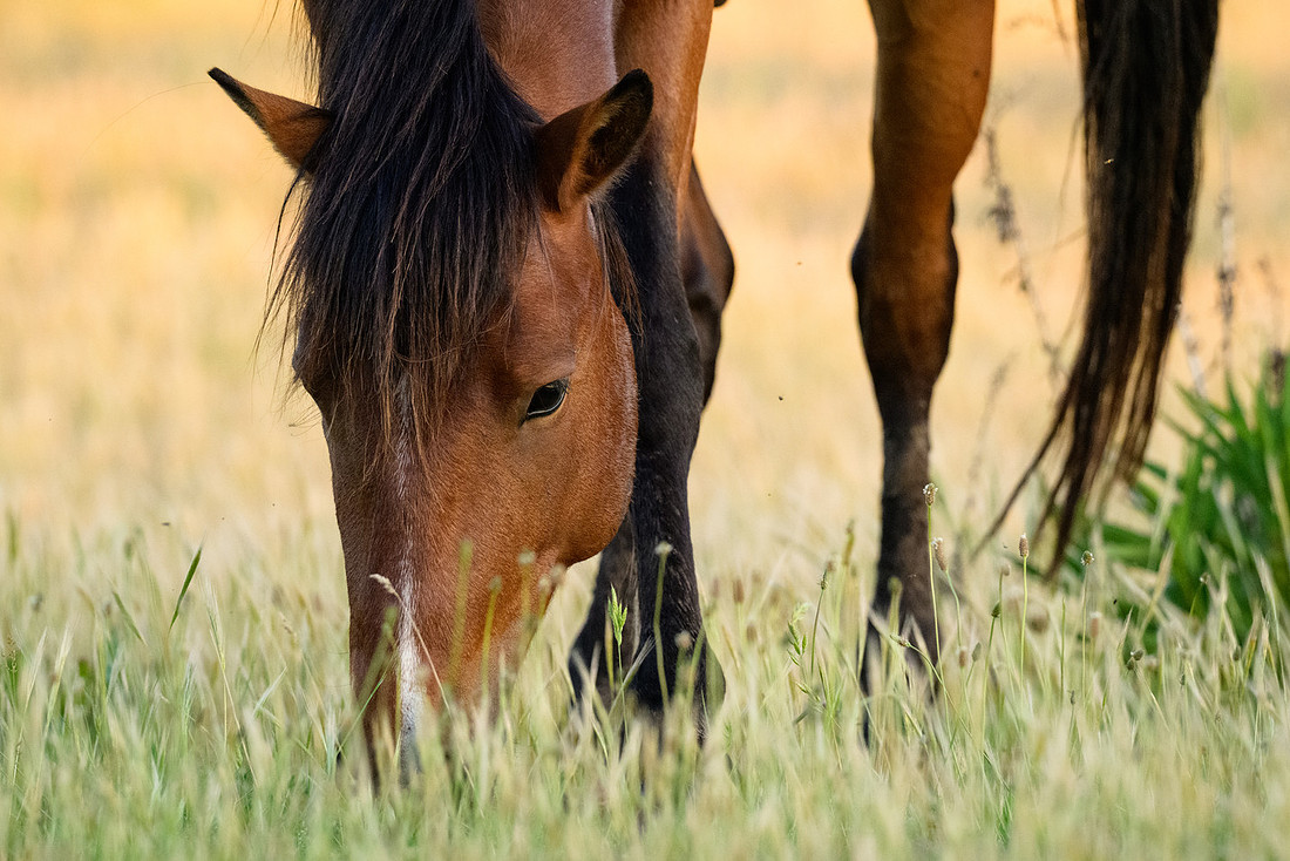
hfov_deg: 5.3
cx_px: 645
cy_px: 430
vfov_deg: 3.5
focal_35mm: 389
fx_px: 13946
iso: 7200
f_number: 8
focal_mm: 380
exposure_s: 1/1250
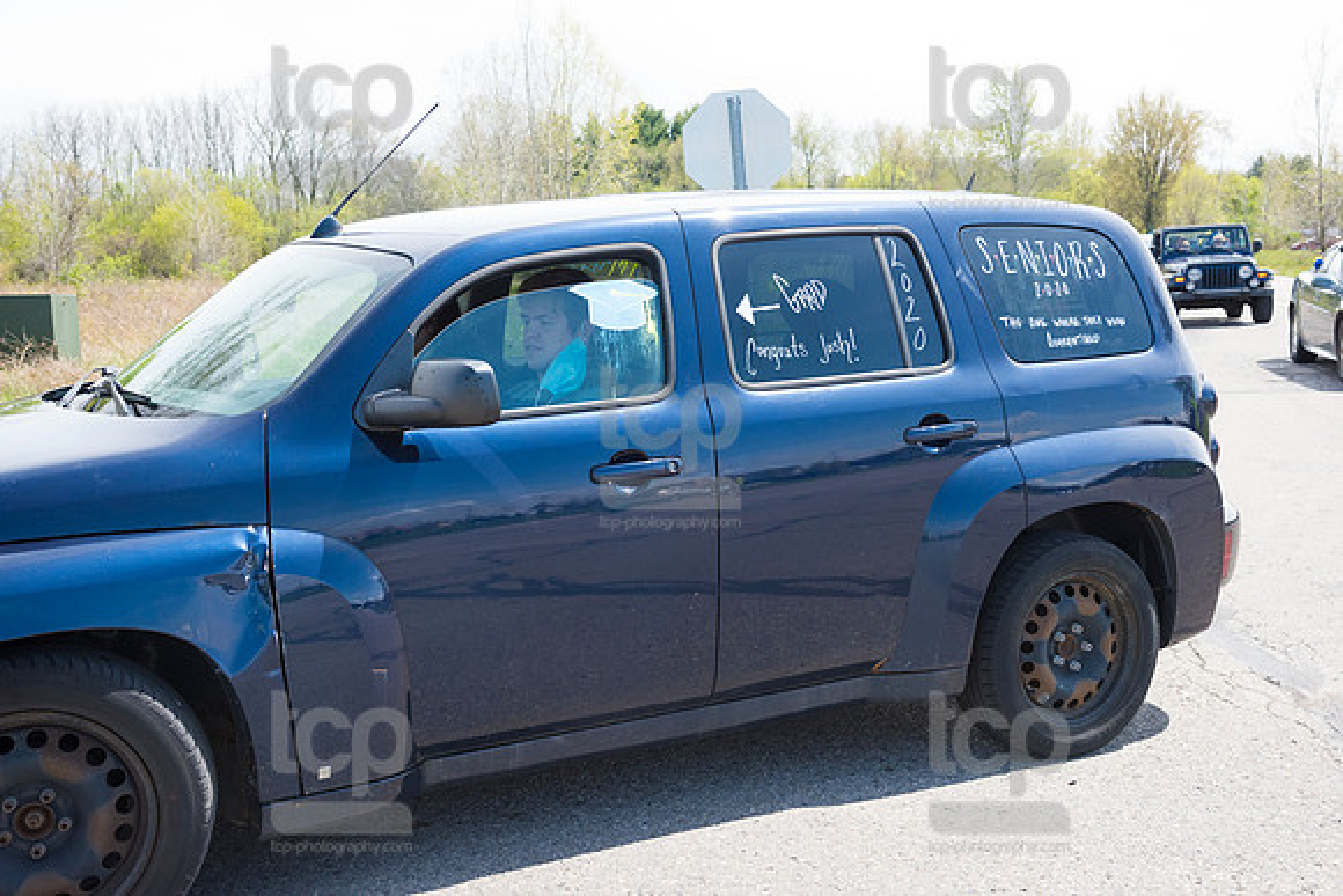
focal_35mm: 40
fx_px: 1493
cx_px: 672
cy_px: 448
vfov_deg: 33.4
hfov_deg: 48.4
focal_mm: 40
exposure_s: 1/800
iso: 1000
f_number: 7.1
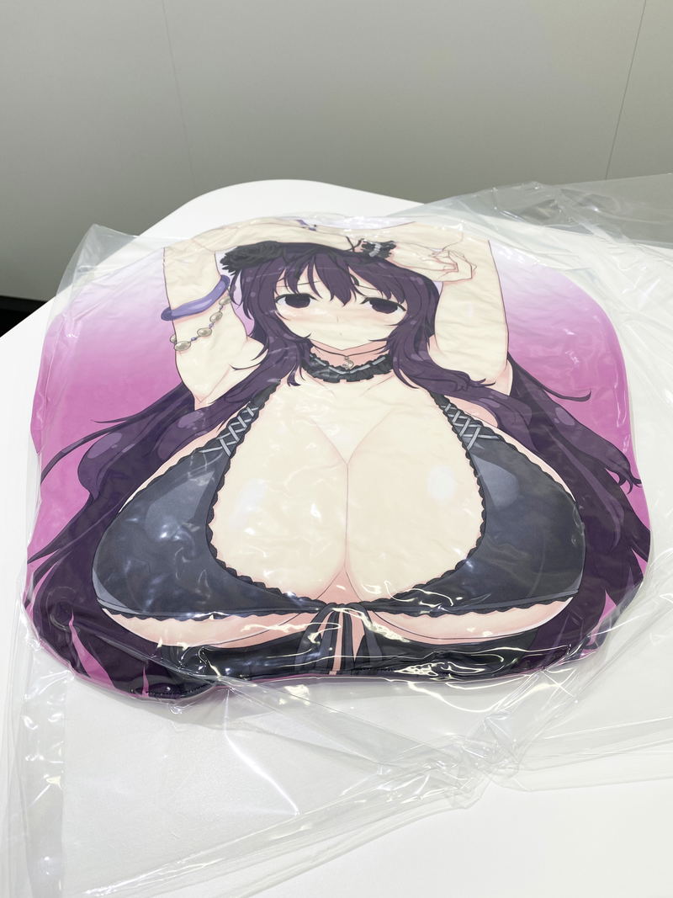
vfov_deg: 67.3
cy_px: 449
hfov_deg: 53.1
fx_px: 674
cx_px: 336
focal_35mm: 26
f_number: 1.8
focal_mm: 4.25
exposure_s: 1/100
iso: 50
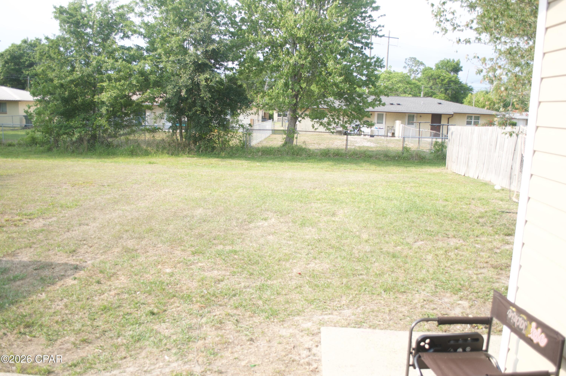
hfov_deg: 62.0
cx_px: 283
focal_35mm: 30
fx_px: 471
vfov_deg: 43.5
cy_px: 188
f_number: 8
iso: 200
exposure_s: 1/400
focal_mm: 20
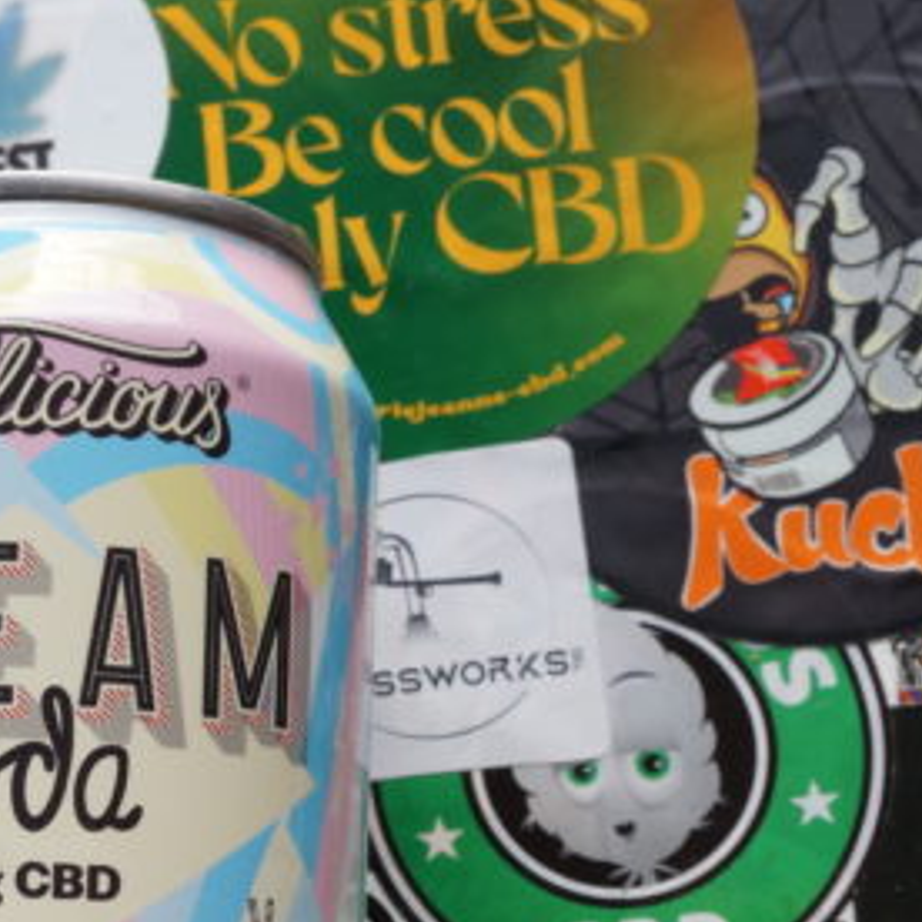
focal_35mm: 78
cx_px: -13
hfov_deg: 21.4
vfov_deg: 21.6
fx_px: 2350
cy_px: 850
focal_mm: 22
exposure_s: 1/15
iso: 400
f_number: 11
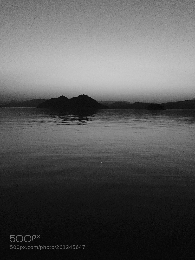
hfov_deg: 48.2
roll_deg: -1.3
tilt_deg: -4.6
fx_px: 218
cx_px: 98
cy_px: 130
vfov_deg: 61.7
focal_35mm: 29
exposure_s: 1/17
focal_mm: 4.15
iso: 640
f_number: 2.2
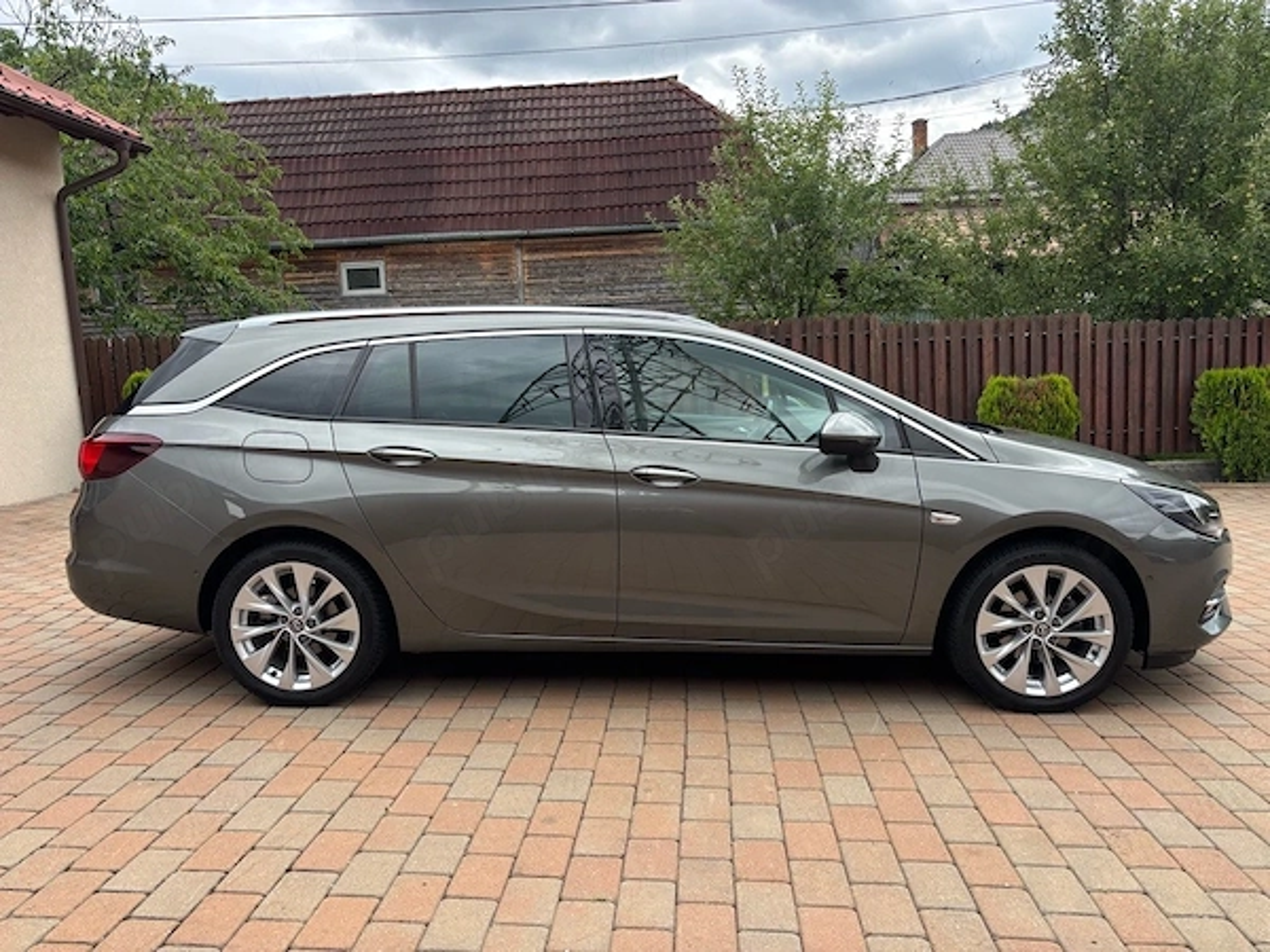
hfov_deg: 67.3
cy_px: 476
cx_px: 635
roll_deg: +3.4
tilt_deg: -7.8
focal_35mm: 26
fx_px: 954
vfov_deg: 53.1
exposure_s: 1/1178
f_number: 1.6
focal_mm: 5.96
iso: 50
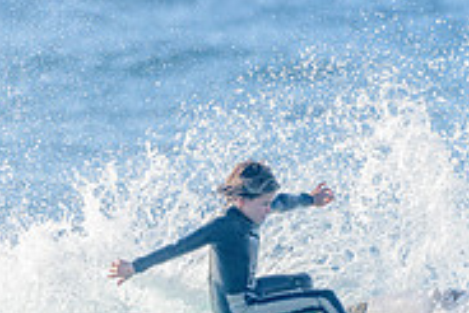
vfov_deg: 0.9
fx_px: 20521
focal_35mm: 1574
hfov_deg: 1.3
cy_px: 406
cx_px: 252
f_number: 5.6
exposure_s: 1/2000
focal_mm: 500
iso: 280
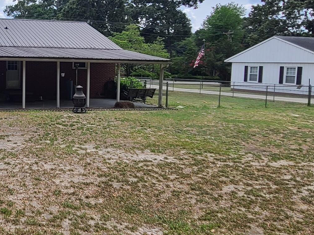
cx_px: 8
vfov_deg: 36.7
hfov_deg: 42.1
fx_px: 354
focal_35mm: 39
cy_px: 97
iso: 64
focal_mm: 2.2
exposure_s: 1/1874
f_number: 2.2
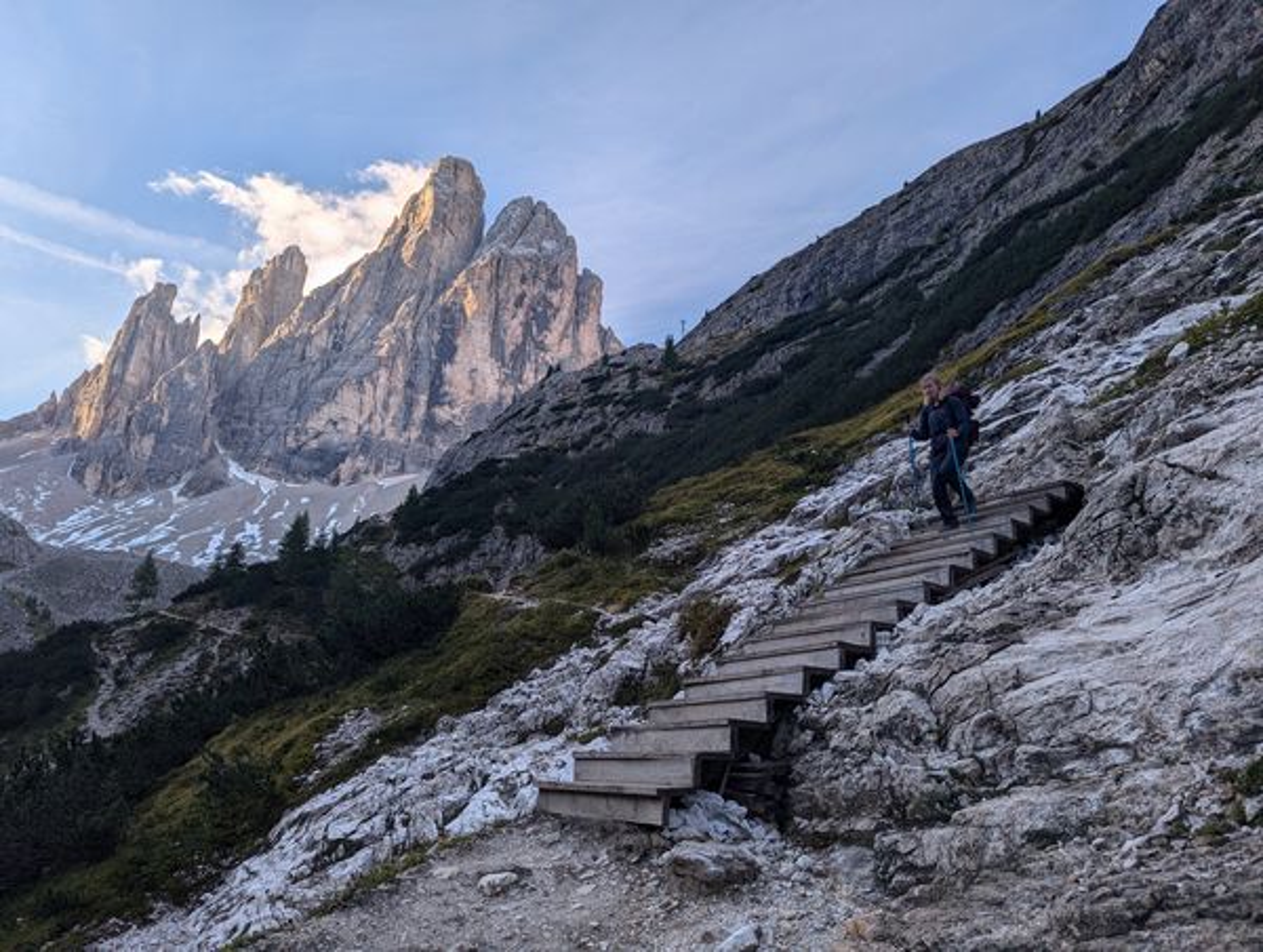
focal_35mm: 24
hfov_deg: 71.5
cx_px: 632
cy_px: 476
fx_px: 877
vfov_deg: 57.0
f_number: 1.85
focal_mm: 6.81
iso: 27
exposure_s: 1/636
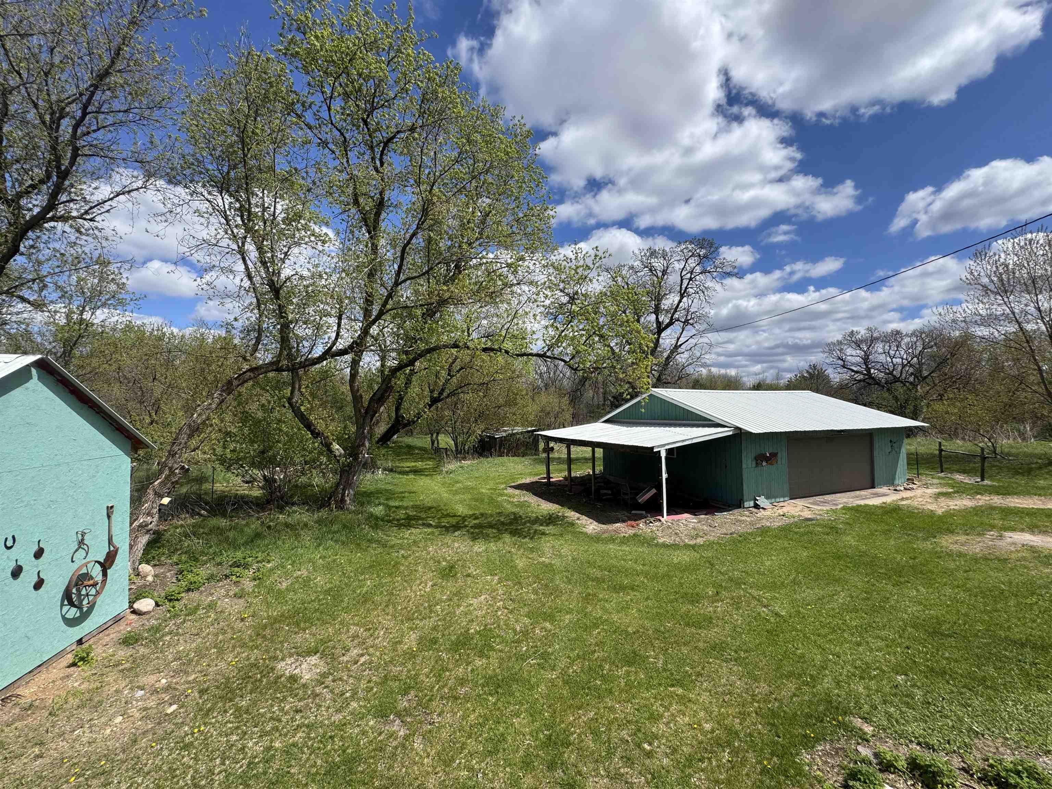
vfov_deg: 85.7
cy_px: 394
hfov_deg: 102.1
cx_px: 526
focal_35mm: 14
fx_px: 425
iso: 50
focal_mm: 2.22
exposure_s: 1/1976
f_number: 2.2
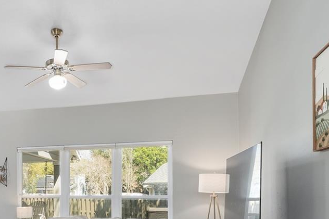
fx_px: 347
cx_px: 56
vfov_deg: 33.4
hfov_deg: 47.4
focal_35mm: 38
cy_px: 194
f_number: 7.1
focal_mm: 15
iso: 400
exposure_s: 1/8
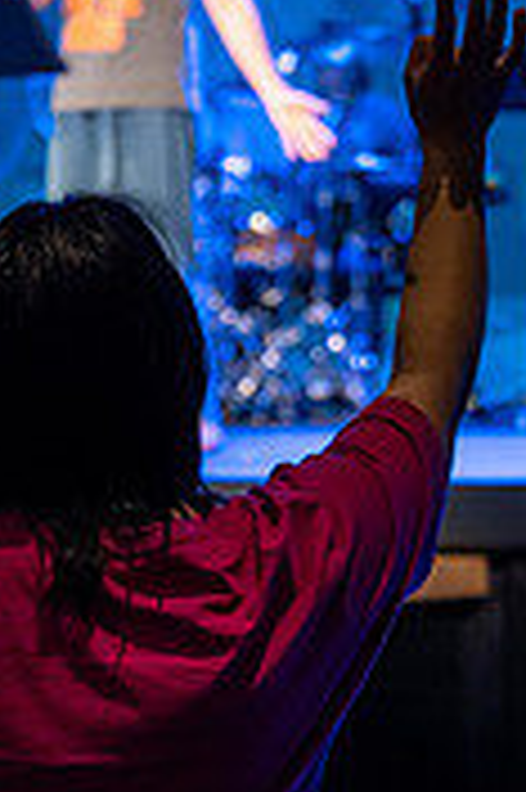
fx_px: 4216
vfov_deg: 10.7
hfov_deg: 7.1
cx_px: 382
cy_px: 549
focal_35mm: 192
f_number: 2.8
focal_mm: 50
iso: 800
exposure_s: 1/75
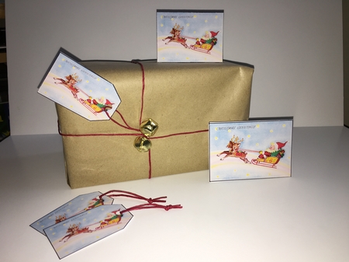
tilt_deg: -20.9
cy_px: 131
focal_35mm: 29
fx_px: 292
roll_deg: -0.8
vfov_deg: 48.2
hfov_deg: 61.7
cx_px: 174
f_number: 2.2
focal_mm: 4.15
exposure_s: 1/48
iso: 25
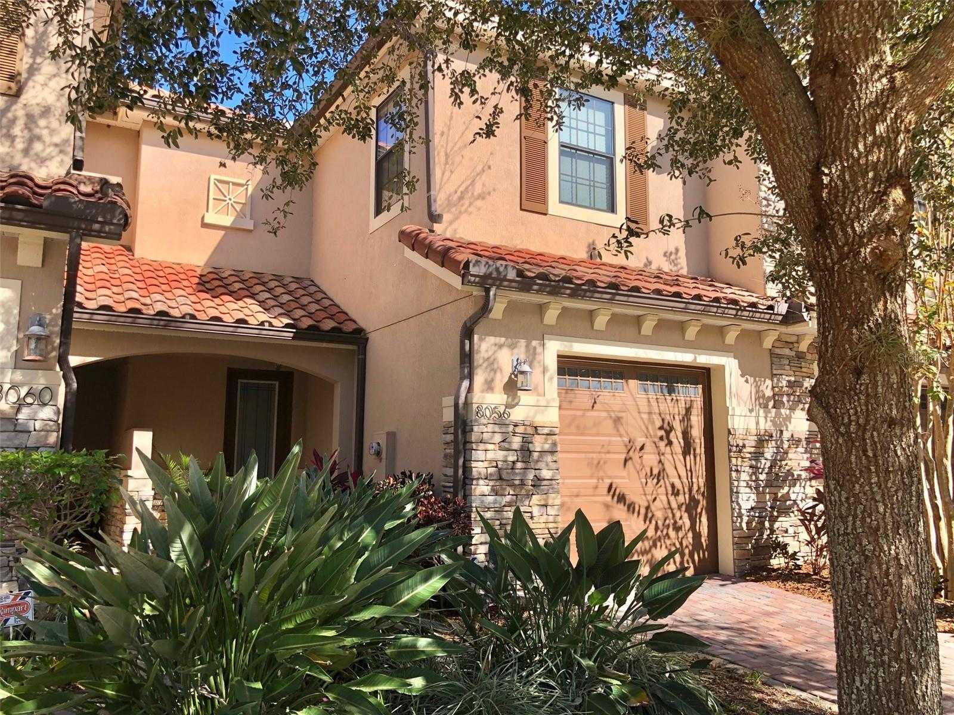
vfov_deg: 49.7
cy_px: 358
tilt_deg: +7.6
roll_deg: -0.1
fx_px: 772
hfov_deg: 63.4
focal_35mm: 28
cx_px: 477
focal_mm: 4
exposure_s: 1/960
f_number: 1.8
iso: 20
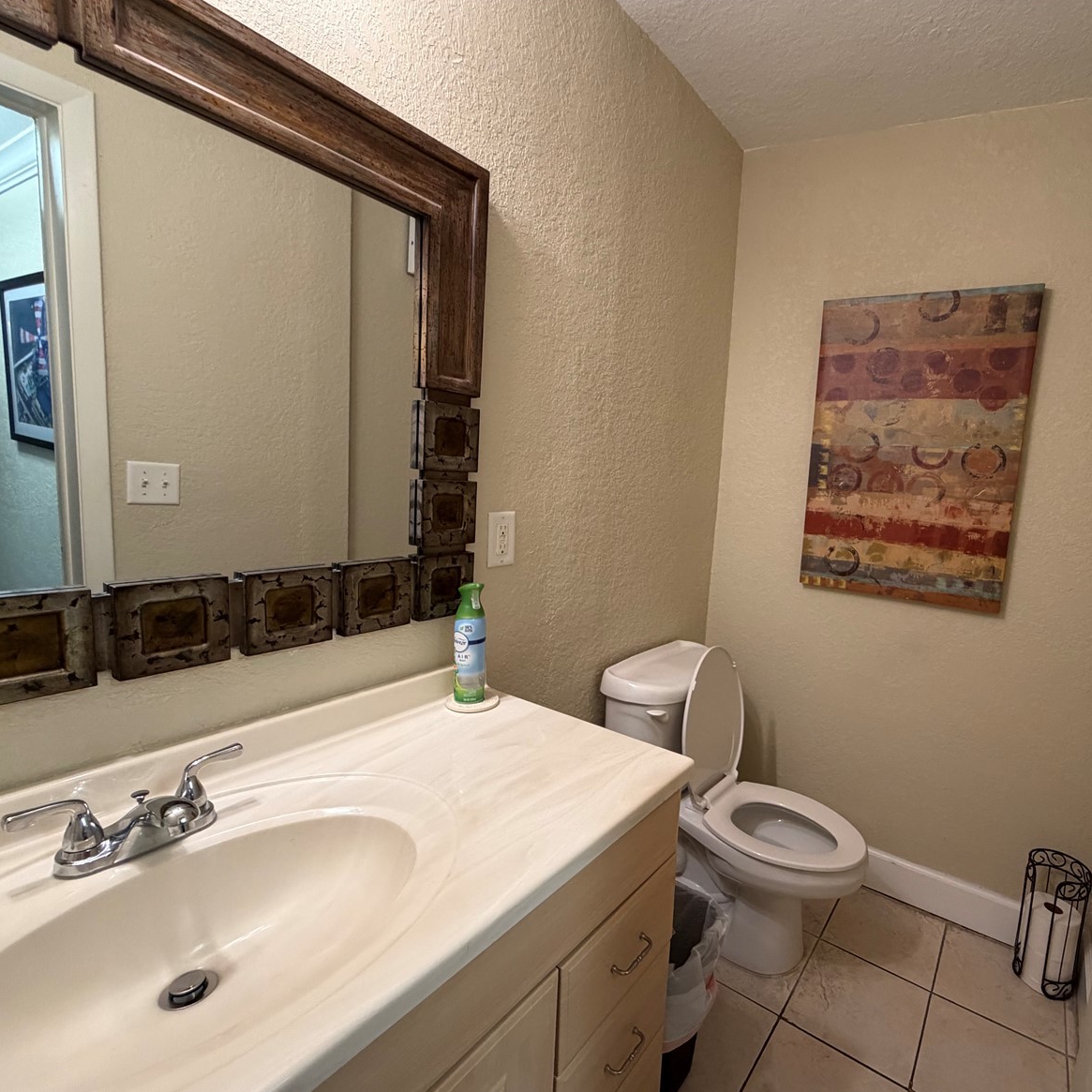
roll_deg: -4.4
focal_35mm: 17
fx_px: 607
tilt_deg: -8.5
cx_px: 687
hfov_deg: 82.3
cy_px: 558
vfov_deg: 84.0
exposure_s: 1/120
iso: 320
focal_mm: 2.22
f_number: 2.2
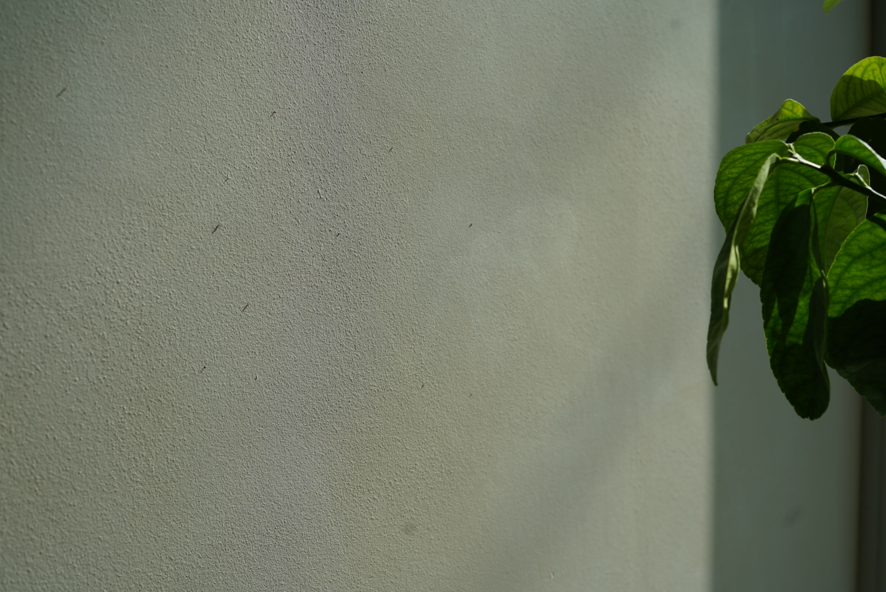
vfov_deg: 27.0
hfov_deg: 39.6
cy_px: 296
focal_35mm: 50
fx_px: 1231
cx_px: 443
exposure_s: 1/250
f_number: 5.6
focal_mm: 50
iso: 100
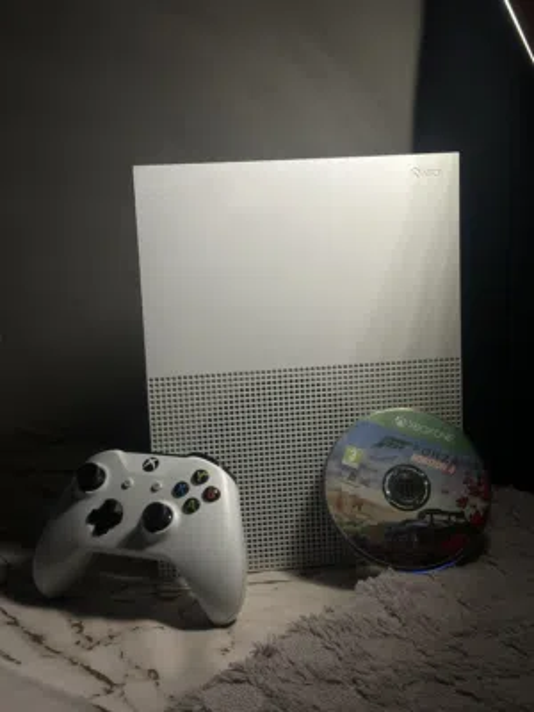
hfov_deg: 30.3
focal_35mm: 48
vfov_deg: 39.7
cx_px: 267
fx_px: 987
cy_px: 356
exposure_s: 1/50
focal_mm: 6.86
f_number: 1.78
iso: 125
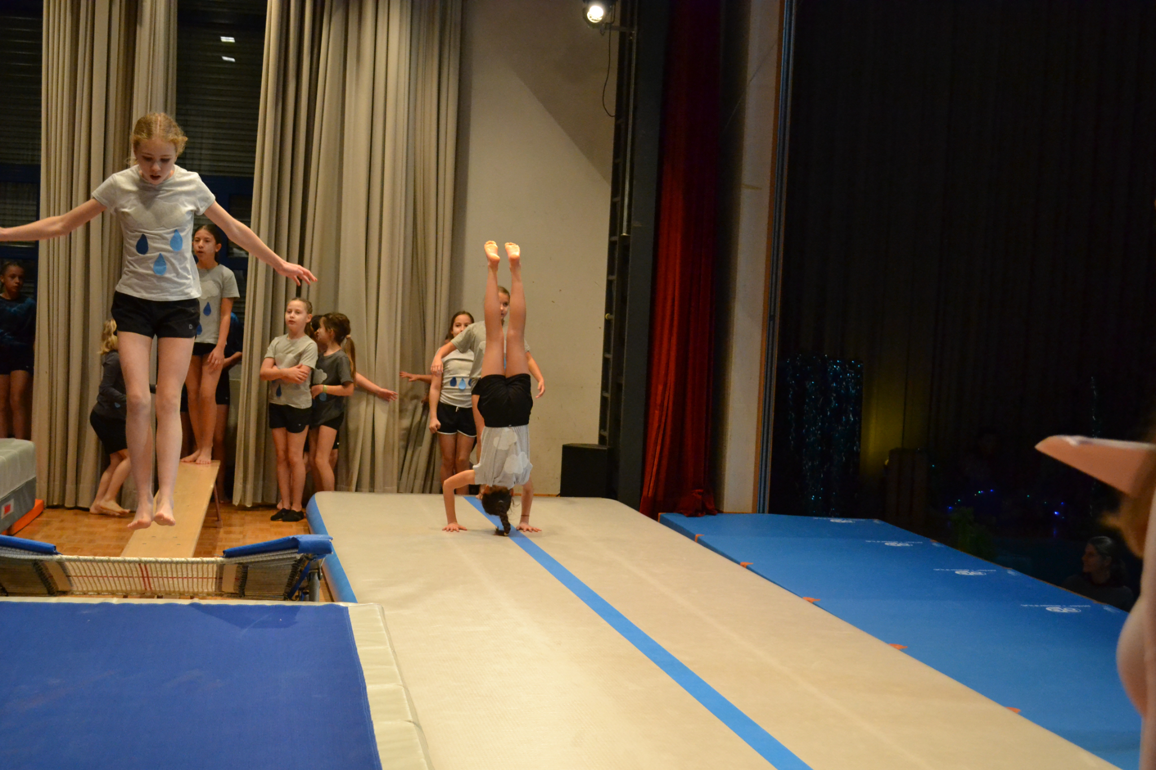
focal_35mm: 48
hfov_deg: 41.1
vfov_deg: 28.1
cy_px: 385
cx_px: 578
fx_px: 1541
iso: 3200
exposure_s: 1/400
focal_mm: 32
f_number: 4.8
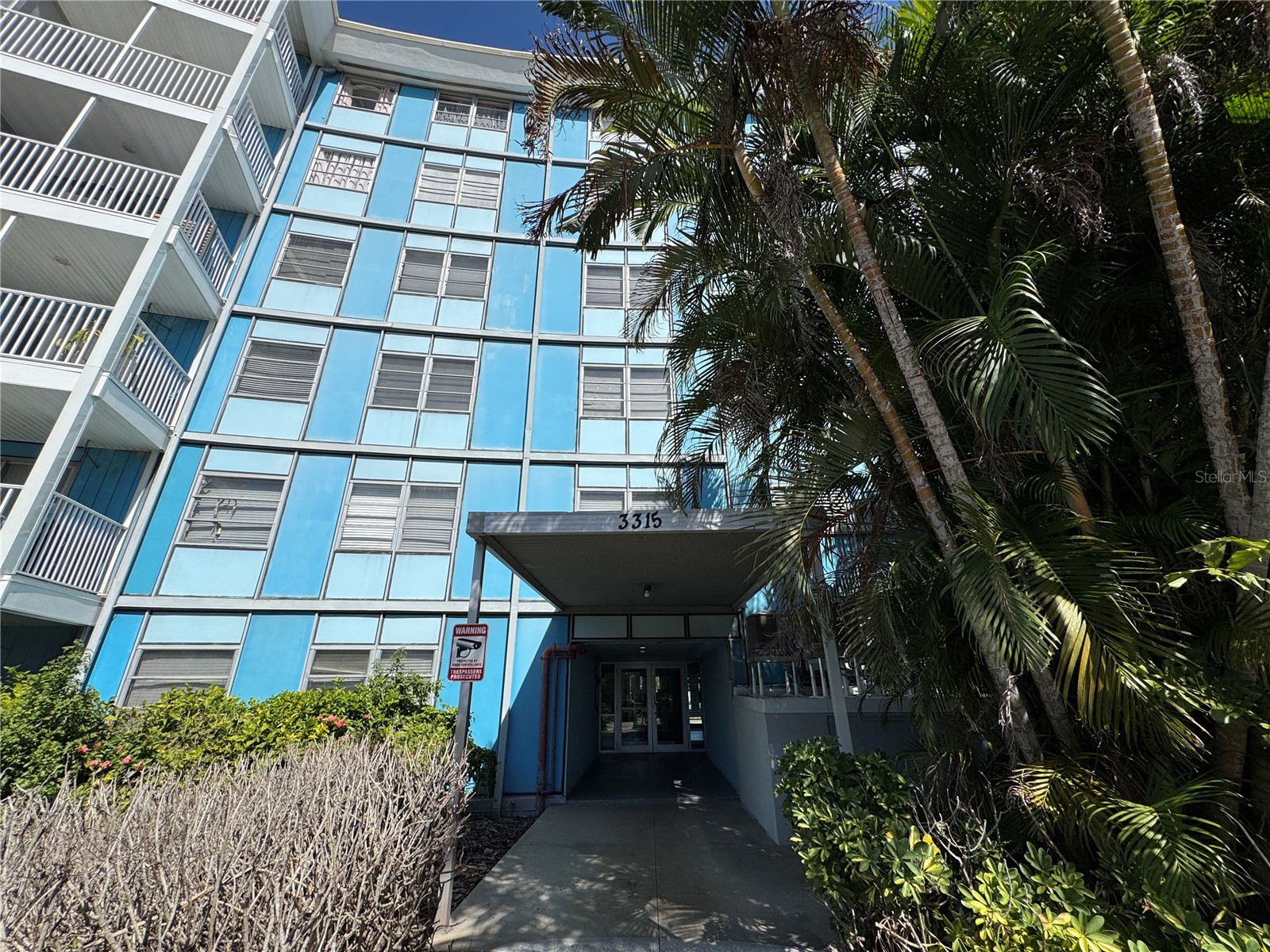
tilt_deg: +23.6
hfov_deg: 102.1
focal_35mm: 14
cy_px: 476
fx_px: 514
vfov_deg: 85.7
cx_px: 635
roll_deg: +1.7
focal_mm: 2.22
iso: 50
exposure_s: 1/2985
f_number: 2.2
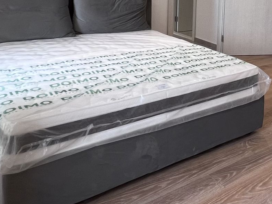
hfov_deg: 38.8
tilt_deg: -7.6
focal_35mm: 41
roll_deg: -3.5
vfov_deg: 32.9
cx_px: 289
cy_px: 12
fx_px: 322
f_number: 1.8
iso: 100
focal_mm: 1.57
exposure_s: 1/100
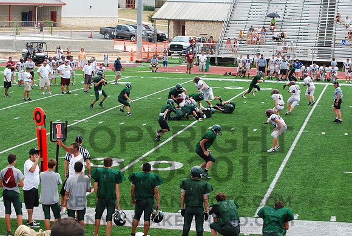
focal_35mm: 105
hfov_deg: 19.4
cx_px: 176
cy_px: 118
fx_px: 1028
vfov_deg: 13.1
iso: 400
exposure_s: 1/800
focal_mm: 70
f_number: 7.1
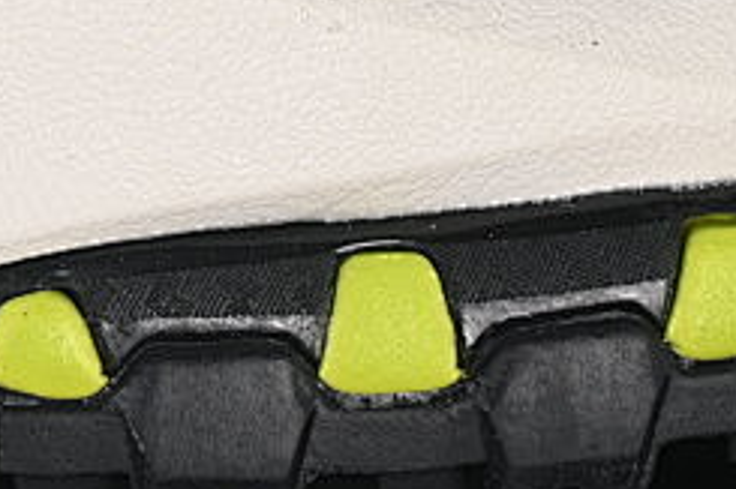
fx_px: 6762
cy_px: -477
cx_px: -658
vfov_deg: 4.1
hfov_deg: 6.1
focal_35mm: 331
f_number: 7.1
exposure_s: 1/80
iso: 160
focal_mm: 50
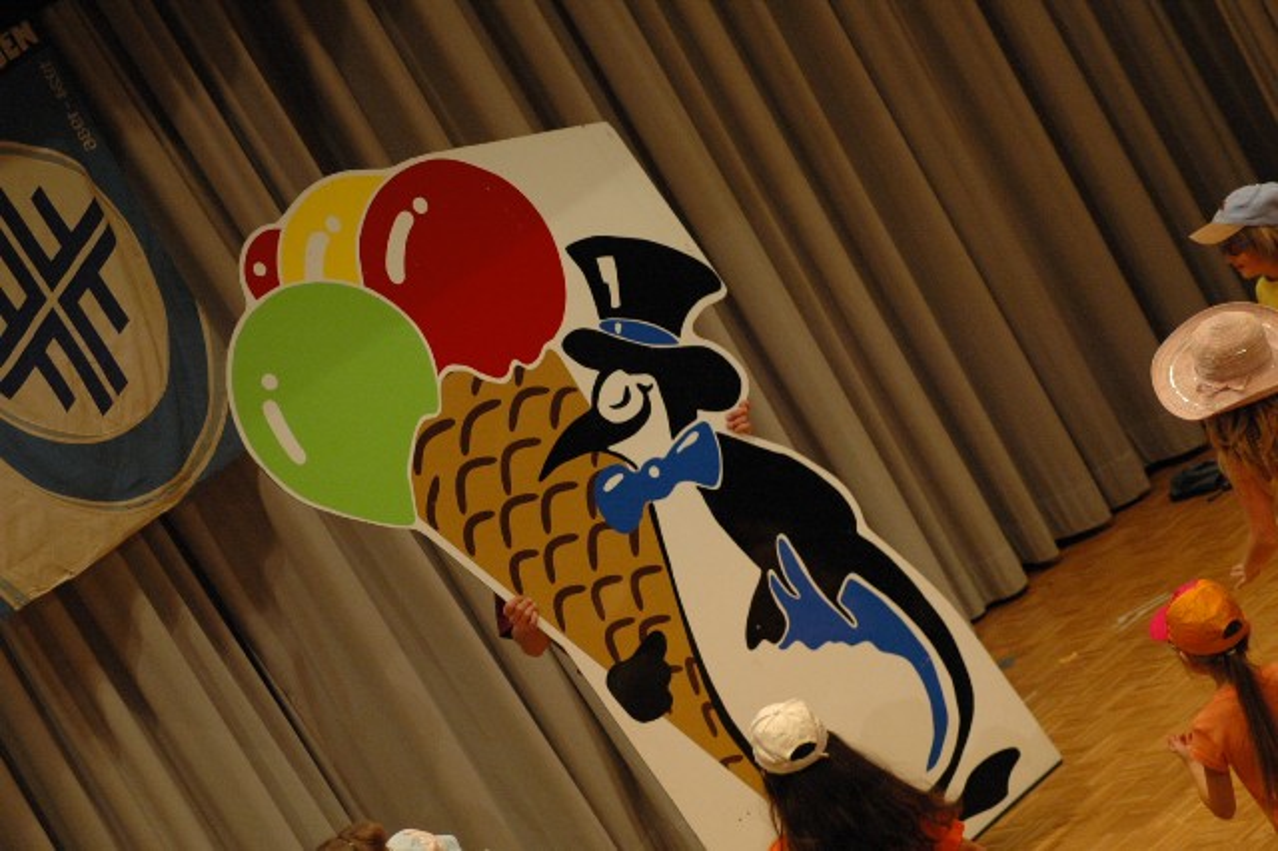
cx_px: 639
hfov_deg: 13.7
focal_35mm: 150
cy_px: 426
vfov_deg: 9.1
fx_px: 5322
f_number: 4.2
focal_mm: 100
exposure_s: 1/160
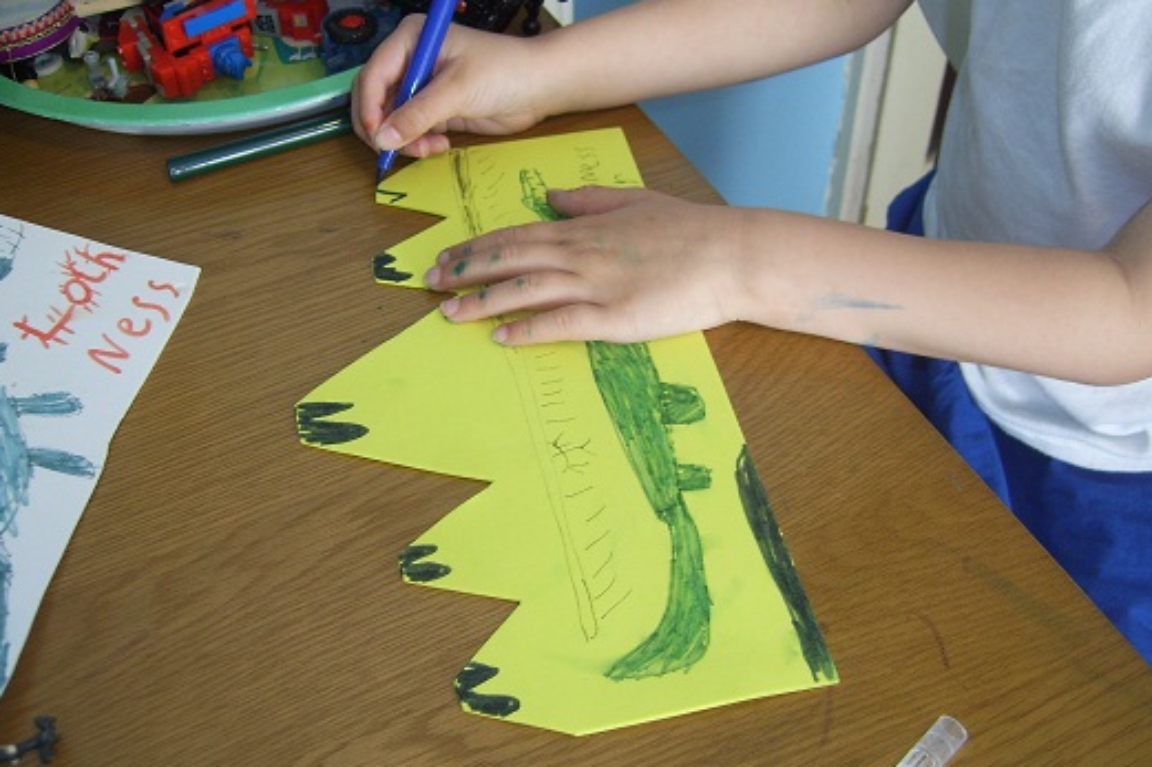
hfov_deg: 47.4
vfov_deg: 32.6
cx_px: 584
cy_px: 372
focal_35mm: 41
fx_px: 1312
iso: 100
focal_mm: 7.8
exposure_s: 1/20
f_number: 2.8
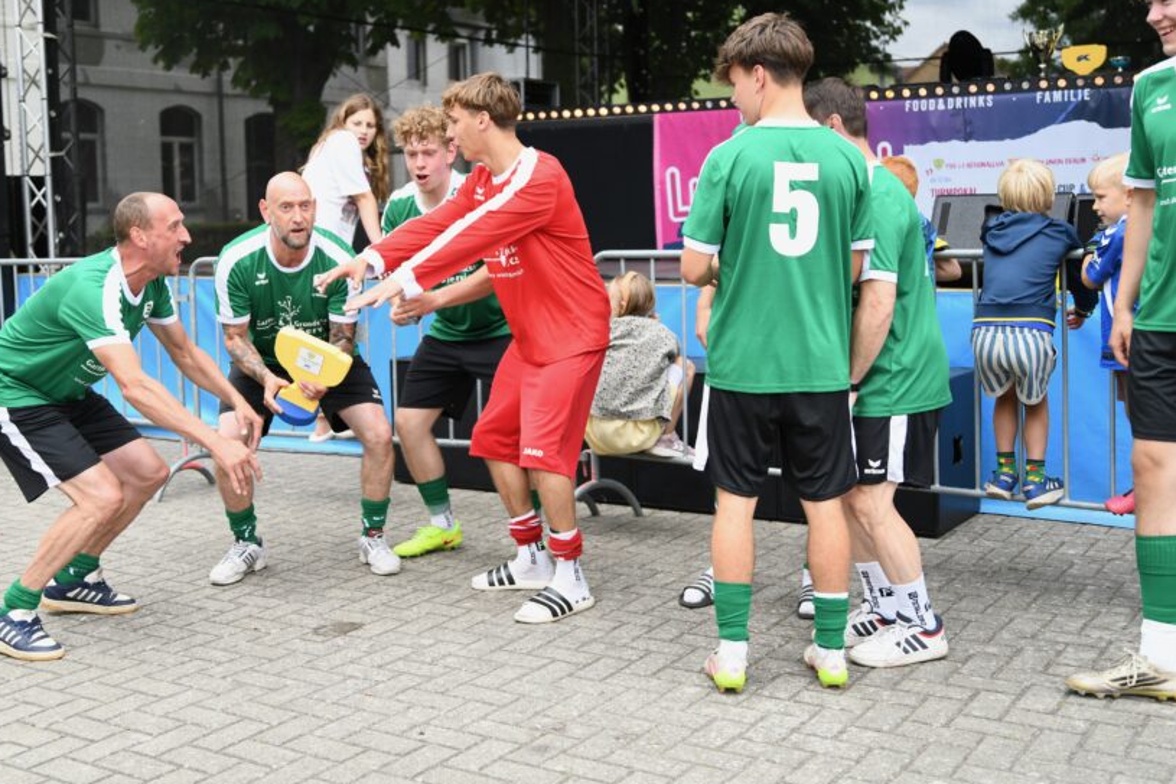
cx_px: 534
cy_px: 317
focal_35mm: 44
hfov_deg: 44.5
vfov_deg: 30.4
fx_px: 1437
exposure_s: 1/1600
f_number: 2.8
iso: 500
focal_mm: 35
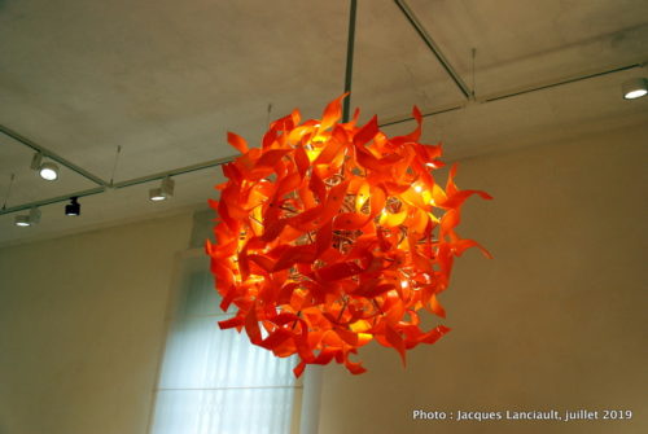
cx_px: 324
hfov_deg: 47.9
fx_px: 730
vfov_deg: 33.1
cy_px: 217
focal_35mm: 40
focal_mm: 27
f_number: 5
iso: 800
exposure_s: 1/100
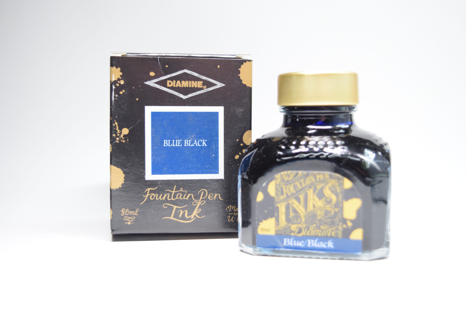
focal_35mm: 48
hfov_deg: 41.1
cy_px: 155
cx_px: 233
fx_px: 621
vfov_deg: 28.1
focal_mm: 32
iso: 1250
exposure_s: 1/60
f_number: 4.5
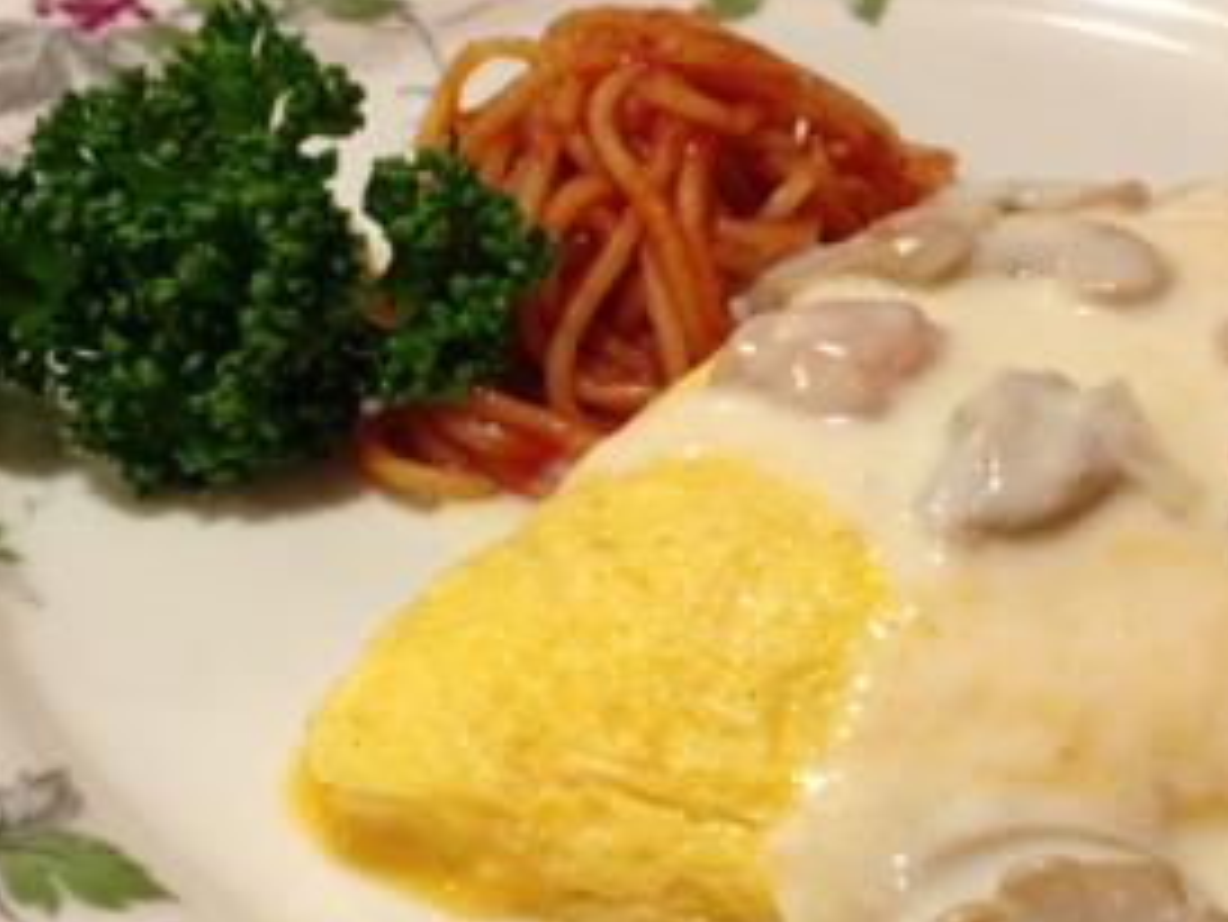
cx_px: 612
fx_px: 2058
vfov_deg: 25.2
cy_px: 441
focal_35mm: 58
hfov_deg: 33.2
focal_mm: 4.13
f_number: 2.4
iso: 200
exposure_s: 1/20
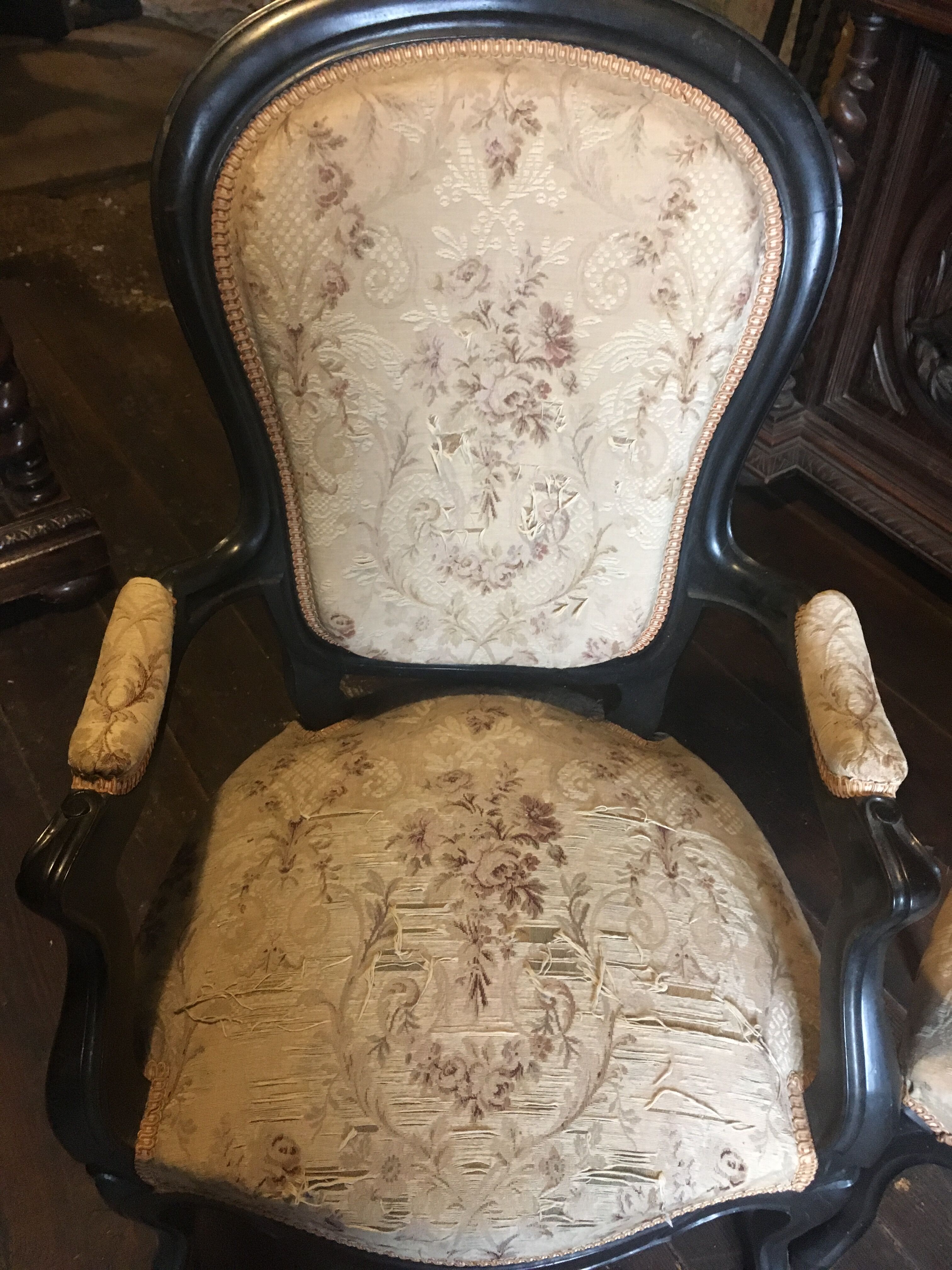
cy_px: 635
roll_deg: +1.0
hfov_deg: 48.2
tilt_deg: -43.3
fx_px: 1063
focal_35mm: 29
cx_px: 476
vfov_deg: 61.7
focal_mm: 4.15
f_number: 2.2
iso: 200
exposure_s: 1/25
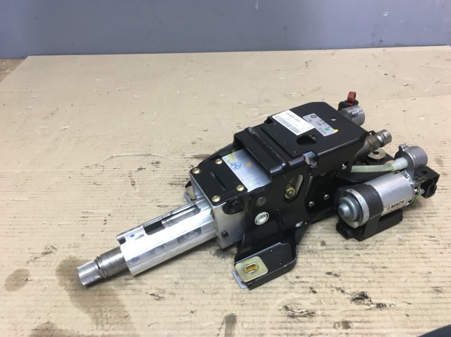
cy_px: 169
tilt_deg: -34.6
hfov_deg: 60.0
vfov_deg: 46.7
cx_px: 231
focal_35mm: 30
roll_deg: +0.3
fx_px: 390
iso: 64
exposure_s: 1/33
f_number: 2.2
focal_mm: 4.15
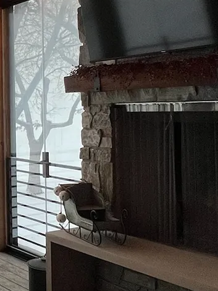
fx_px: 445
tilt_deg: +0.1
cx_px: -94
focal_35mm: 53
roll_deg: +1.0
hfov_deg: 23.1
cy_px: 111
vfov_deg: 36.0
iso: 160
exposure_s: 1/120
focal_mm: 1.57
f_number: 1.8
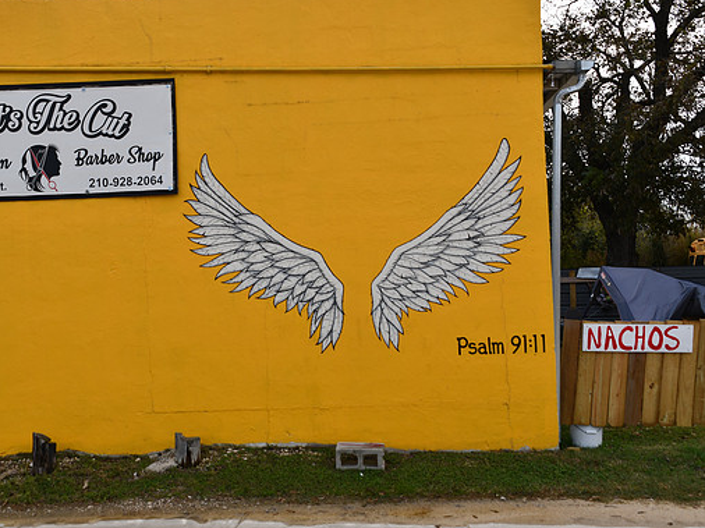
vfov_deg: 33.6
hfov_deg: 43.8
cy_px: 261
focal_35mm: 43
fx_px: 875
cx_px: 302
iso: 110
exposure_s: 1/250
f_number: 8
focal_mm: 26
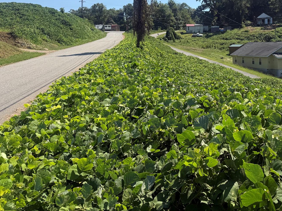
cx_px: 208
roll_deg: +0.9
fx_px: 310
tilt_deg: -1.3
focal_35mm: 38
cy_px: 53
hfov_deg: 47.4
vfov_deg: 36.8
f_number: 1.78
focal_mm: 6.76
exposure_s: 1/4167
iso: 80
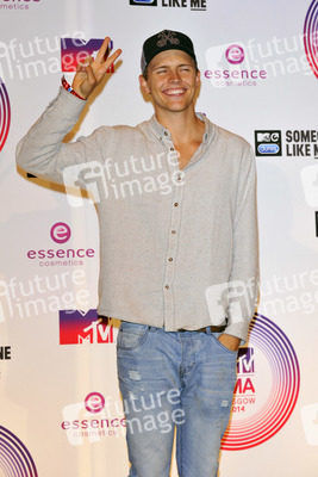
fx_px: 1390
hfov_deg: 13.1
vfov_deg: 19.4
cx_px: 159
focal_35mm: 105
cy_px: 238
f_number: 7.1
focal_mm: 105
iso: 800
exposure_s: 1/250
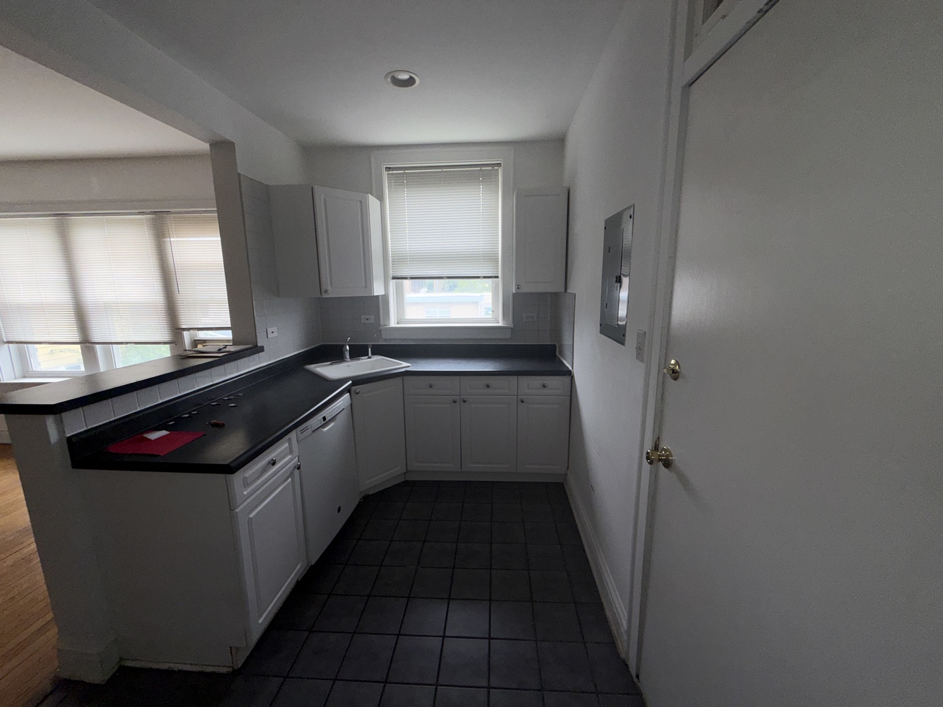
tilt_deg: -11.0
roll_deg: +1.2
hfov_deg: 102.1
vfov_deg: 85.7
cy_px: 354
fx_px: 381
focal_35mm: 14
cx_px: 472
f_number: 2.2
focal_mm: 2.22
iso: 32
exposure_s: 1/121
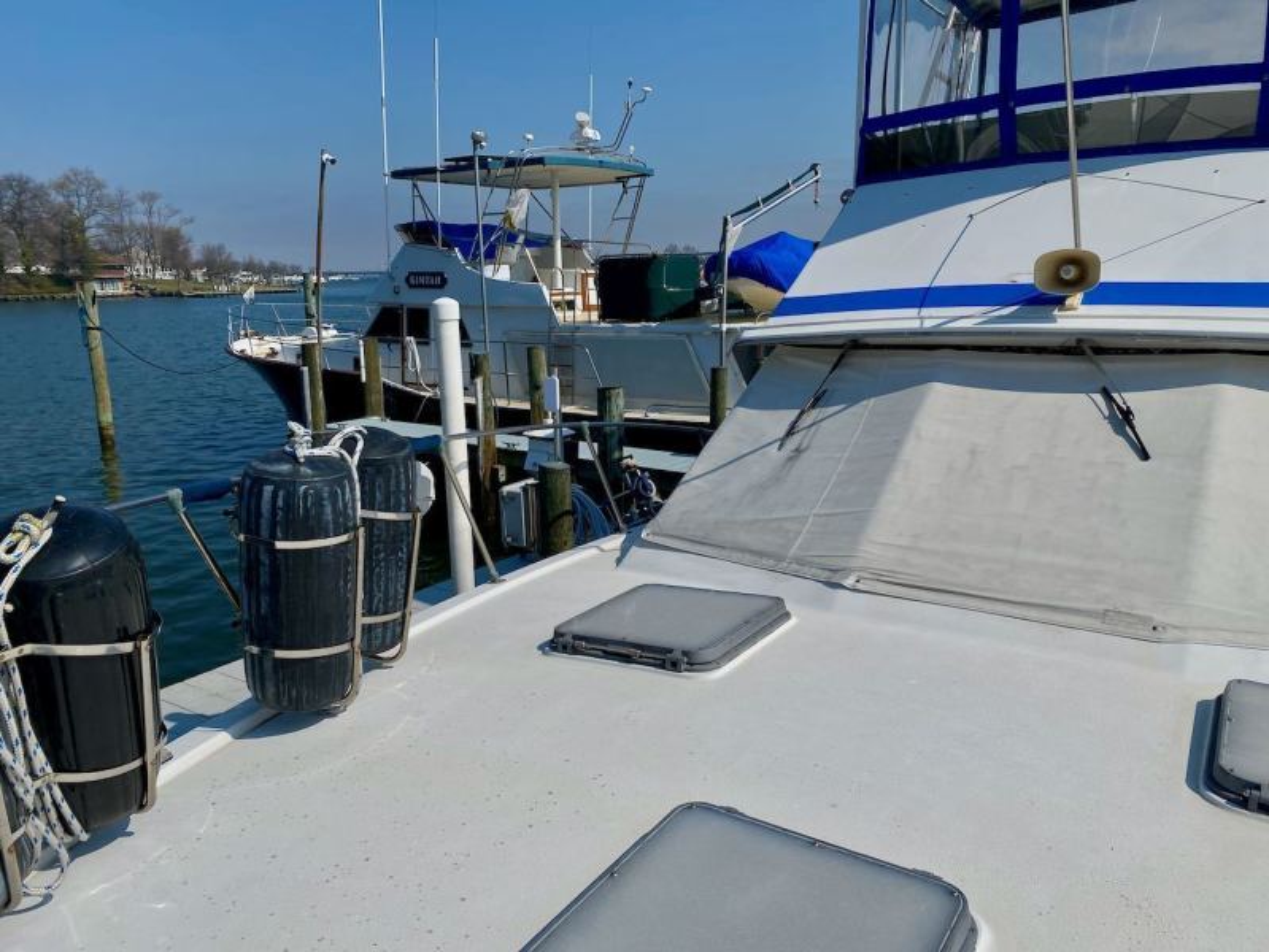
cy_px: 476
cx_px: 634
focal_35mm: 26
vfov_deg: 53.1
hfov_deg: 67.3
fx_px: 954
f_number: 1.8
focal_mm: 4.25
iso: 32
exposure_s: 1/8929
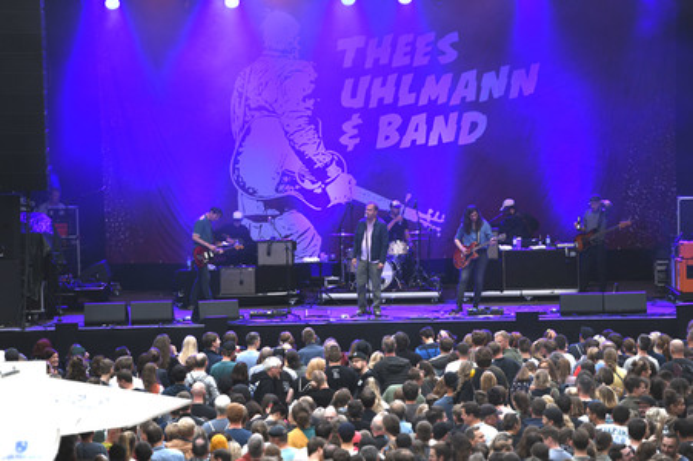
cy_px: 230
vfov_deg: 7.6
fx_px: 3462
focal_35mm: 180
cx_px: 346
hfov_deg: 11.4
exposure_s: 1/320
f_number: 3.5
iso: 800
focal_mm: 180
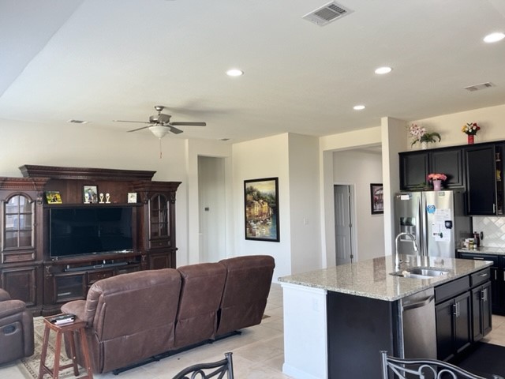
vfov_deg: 53.1
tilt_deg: +2.5
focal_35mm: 26
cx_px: 252
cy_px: 190
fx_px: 379
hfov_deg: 67.3
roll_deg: +1.1
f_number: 1.6
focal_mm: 5.1
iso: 125
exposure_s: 1/120
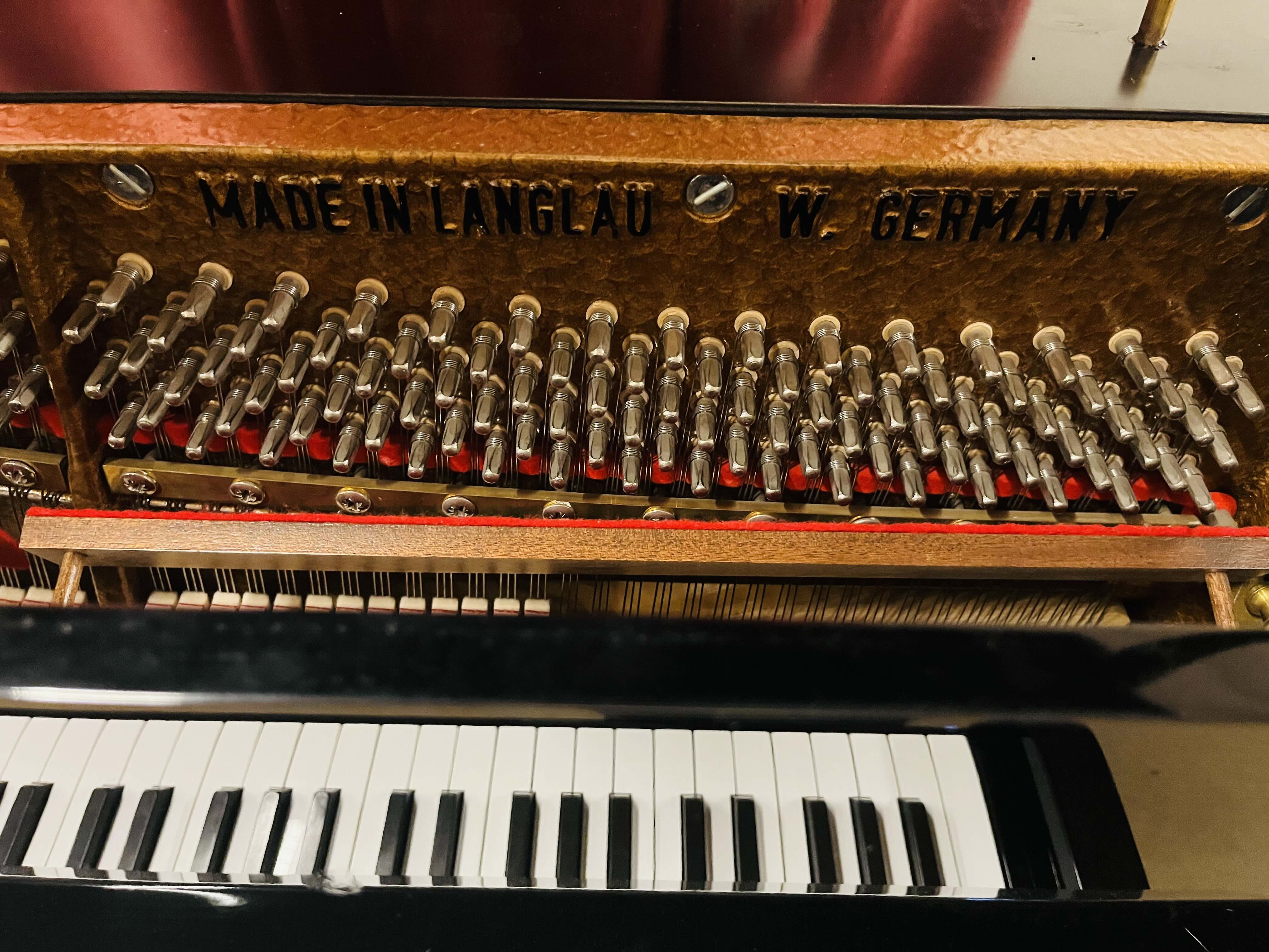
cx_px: 634
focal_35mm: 26
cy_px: 476
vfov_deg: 53.1
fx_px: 953
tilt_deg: -46.3
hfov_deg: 67.3
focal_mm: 5.1
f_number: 1.6
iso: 640
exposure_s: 1/25
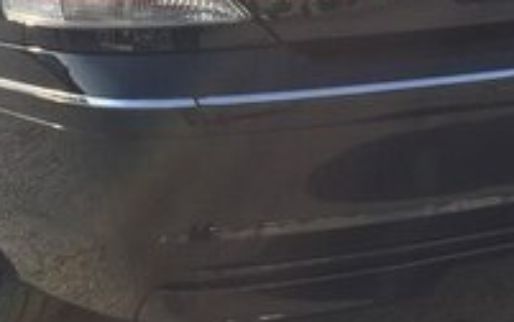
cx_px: 338
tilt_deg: -0.7
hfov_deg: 20.5
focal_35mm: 101
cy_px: -134
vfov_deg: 12.5
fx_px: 1416
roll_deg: +2.2
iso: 32
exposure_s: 1/1464
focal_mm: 4.15
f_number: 2.2
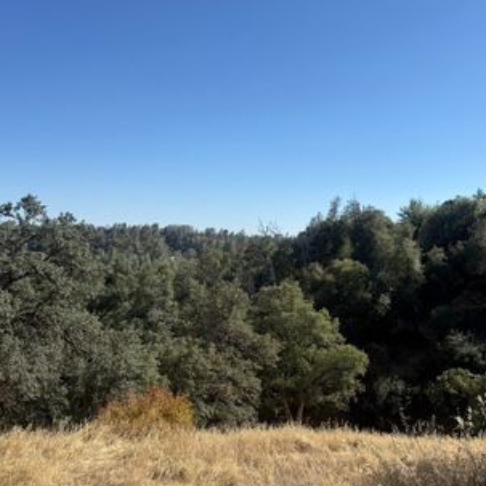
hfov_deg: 47.2
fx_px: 556
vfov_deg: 47.1
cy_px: 269
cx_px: 223
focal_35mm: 35
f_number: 1.78
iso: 80
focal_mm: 6.76
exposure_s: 1/4975
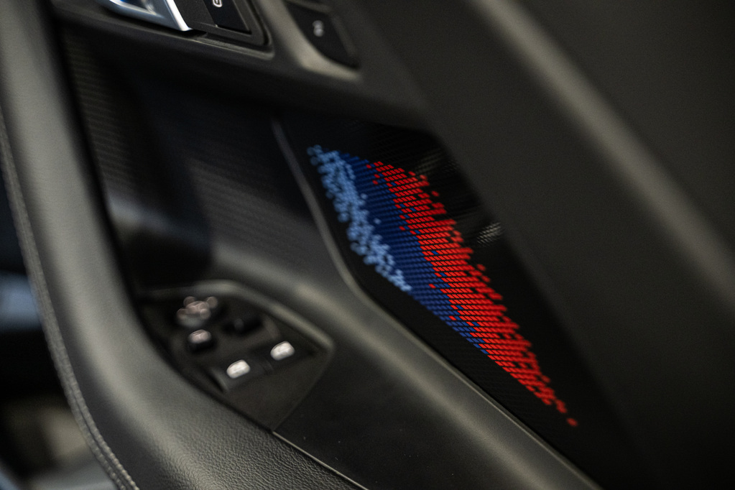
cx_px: 368
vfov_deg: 20.9
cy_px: 245
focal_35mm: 65
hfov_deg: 31.0
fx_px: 1327
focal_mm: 65
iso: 1600
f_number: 2.8
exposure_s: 1/160
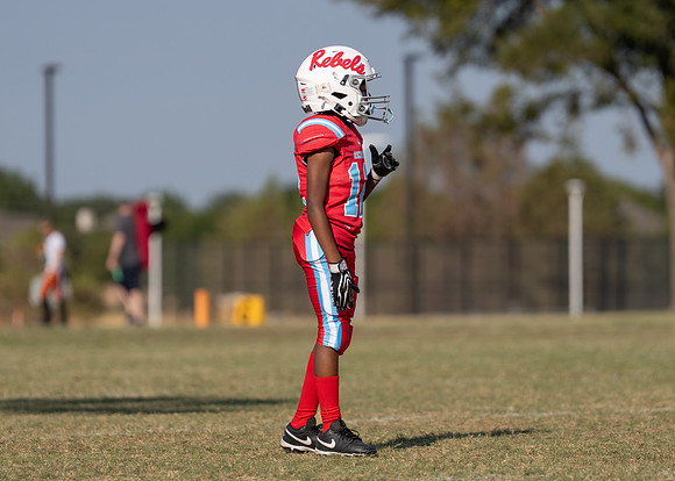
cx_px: 364
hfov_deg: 6.4
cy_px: 220
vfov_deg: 4.6
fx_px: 6028
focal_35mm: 315
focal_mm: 200
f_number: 3.2
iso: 100
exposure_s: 1/3200
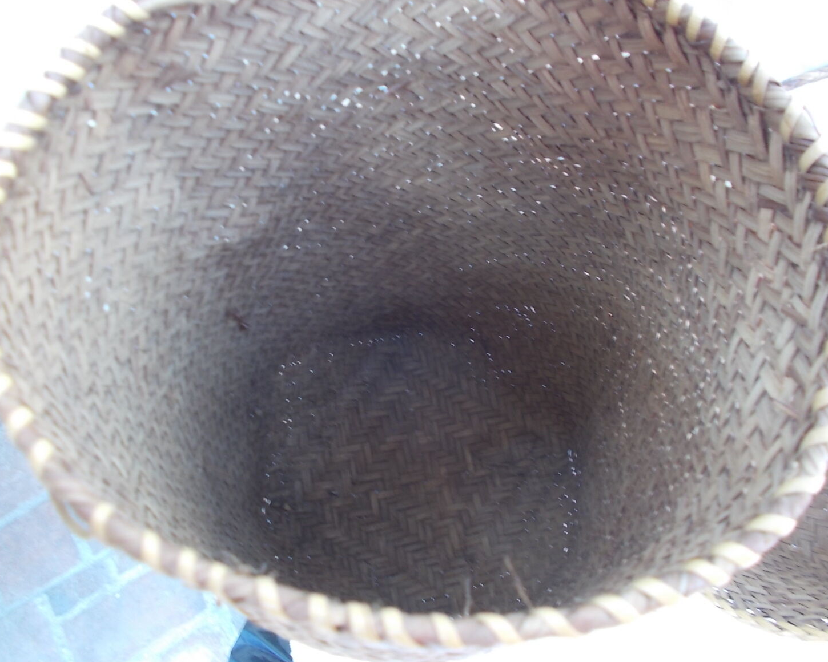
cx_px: 412
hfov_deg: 62.2
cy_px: 330
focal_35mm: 28
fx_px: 686
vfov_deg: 51.5
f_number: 3.2
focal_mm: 4.6
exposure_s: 1/25
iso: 125
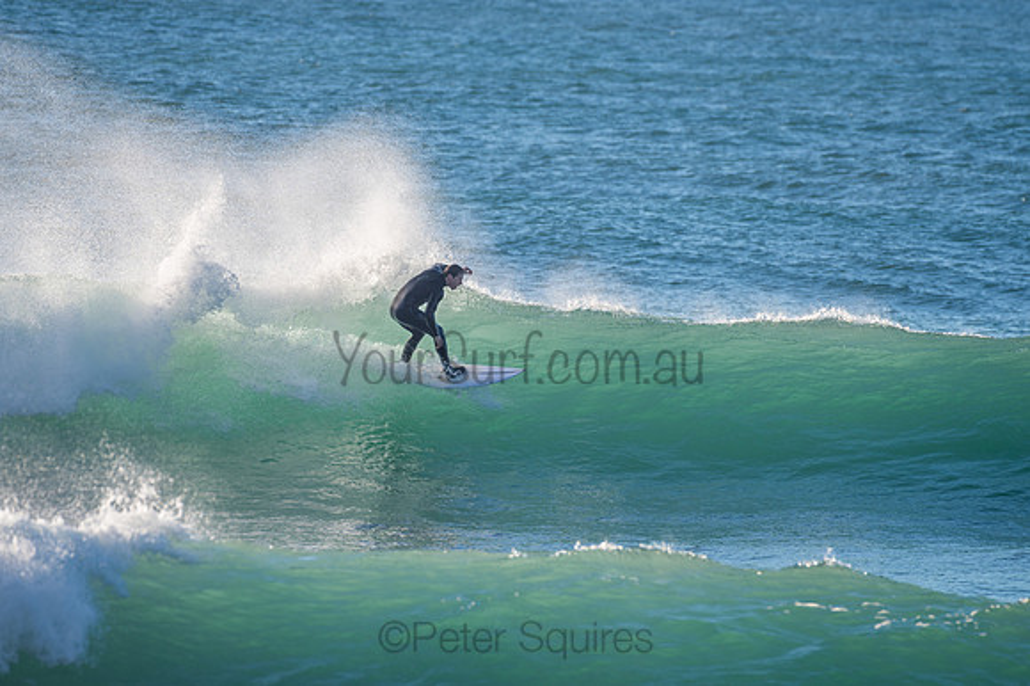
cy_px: 343
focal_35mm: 613
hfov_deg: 3.4
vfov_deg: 2.2
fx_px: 17521
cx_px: 515
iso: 64
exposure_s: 1/320
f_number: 6.3
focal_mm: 500
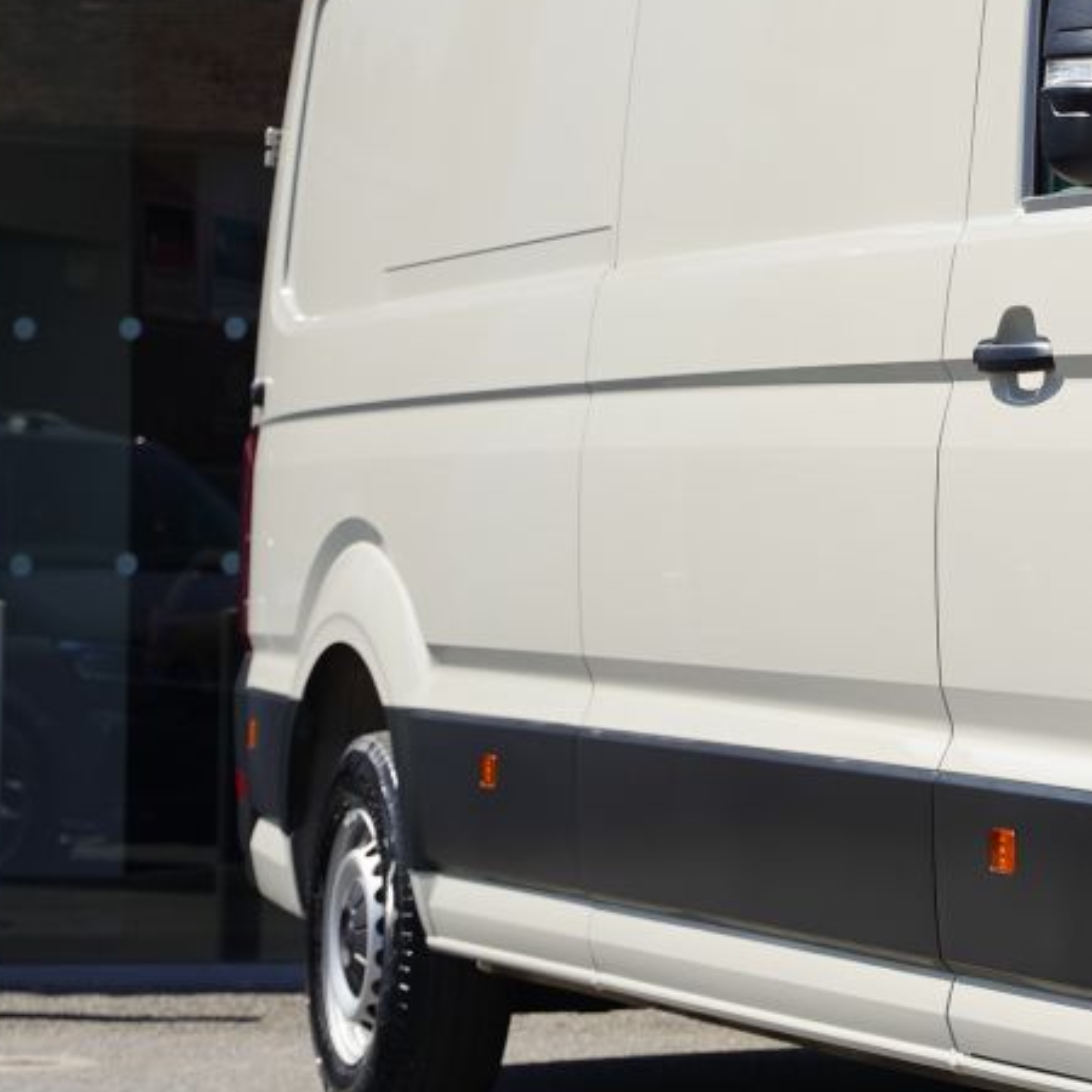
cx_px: 1866
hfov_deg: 11.3
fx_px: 5175
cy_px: 444
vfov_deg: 12.0
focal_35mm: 145
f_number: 5
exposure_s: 1/250
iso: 100
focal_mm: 48
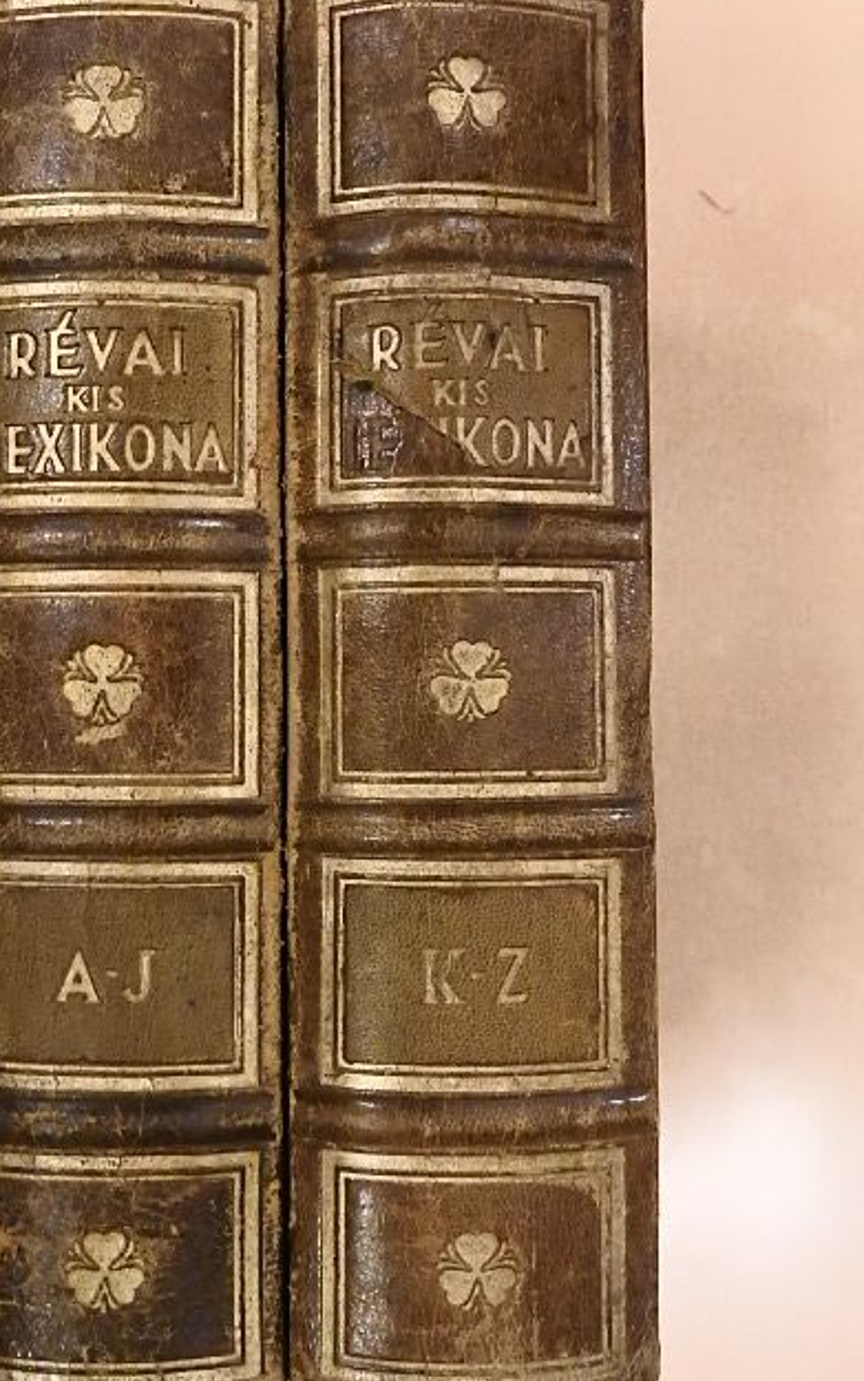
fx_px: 1431
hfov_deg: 33.5
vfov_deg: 51.5
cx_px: 336
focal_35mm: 38
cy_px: 685
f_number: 3.8
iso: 1600
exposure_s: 1/80
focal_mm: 6.3
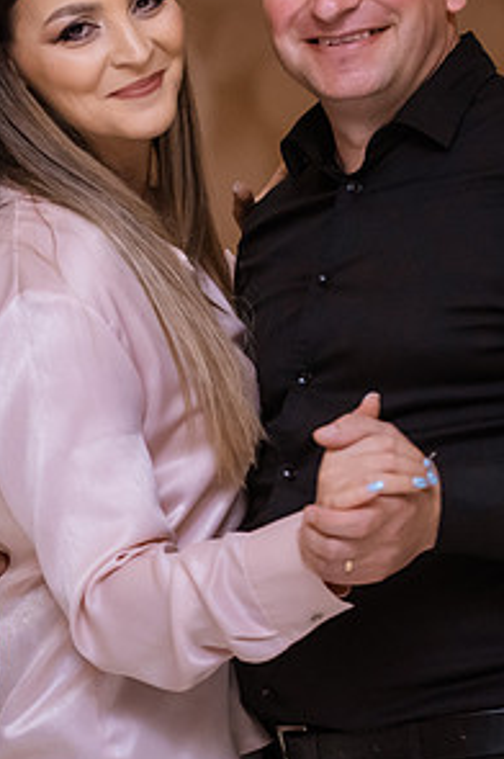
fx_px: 4336
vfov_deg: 10.0
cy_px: 298
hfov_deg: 6.7
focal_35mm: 206
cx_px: 230
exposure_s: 1/200
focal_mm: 90
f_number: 3.2
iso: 2000
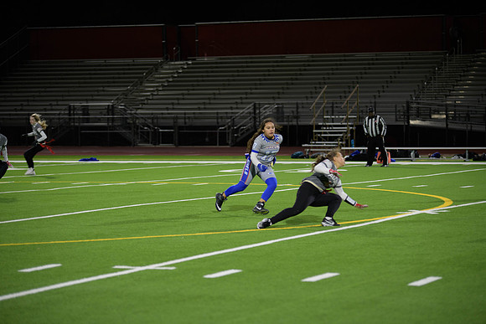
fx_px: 1647
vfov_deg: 11.2
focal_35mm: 122
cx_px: 243
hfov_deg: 16.8
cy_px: 162
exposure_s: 1/200
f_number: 2.8
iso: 800
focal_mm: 122
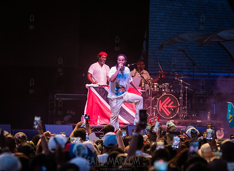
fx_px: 1515
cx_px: 118
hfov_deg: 8.8
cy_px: 80
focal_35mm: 226
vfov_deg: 6.4
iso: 4000
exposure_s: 1/250
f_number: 4
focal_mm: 200
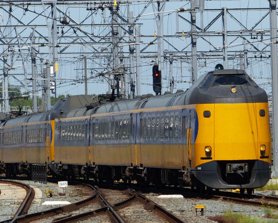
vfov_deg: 2.9
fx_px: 4379
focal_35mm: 532
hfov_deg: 3.6
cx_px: 158
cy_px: 123
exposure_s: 1/1300
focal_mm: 68.1
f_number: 4
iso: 100
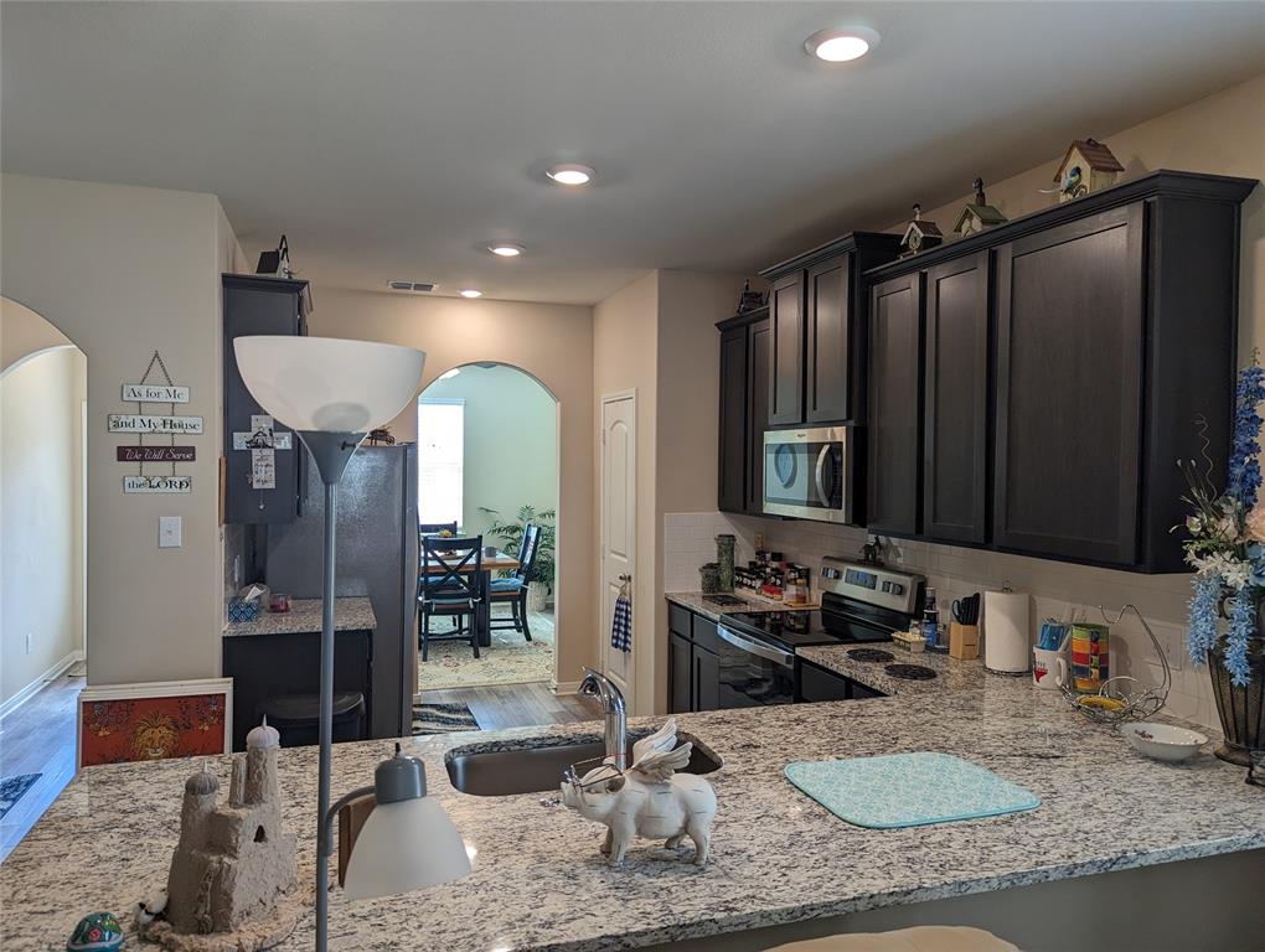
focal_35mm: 24
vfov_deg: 56.9
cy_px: 476
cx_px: 632
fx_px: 878
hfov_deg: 71.5
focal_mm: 6.81
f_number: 1.85
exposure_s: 1/60
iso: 54
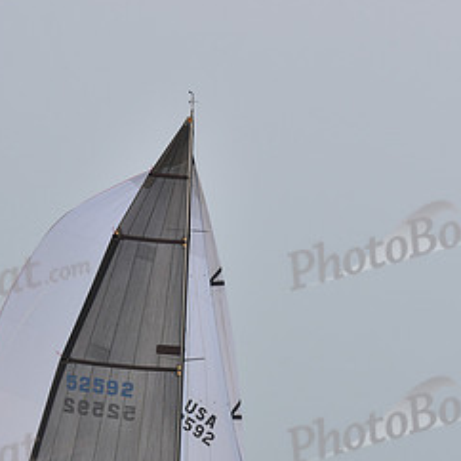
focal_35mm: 163
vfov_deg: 10.6
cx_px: 190
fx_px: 2456
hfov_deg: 10.7
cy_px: 543
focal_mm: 80
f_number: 7.1
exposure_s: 1/1000
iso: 250
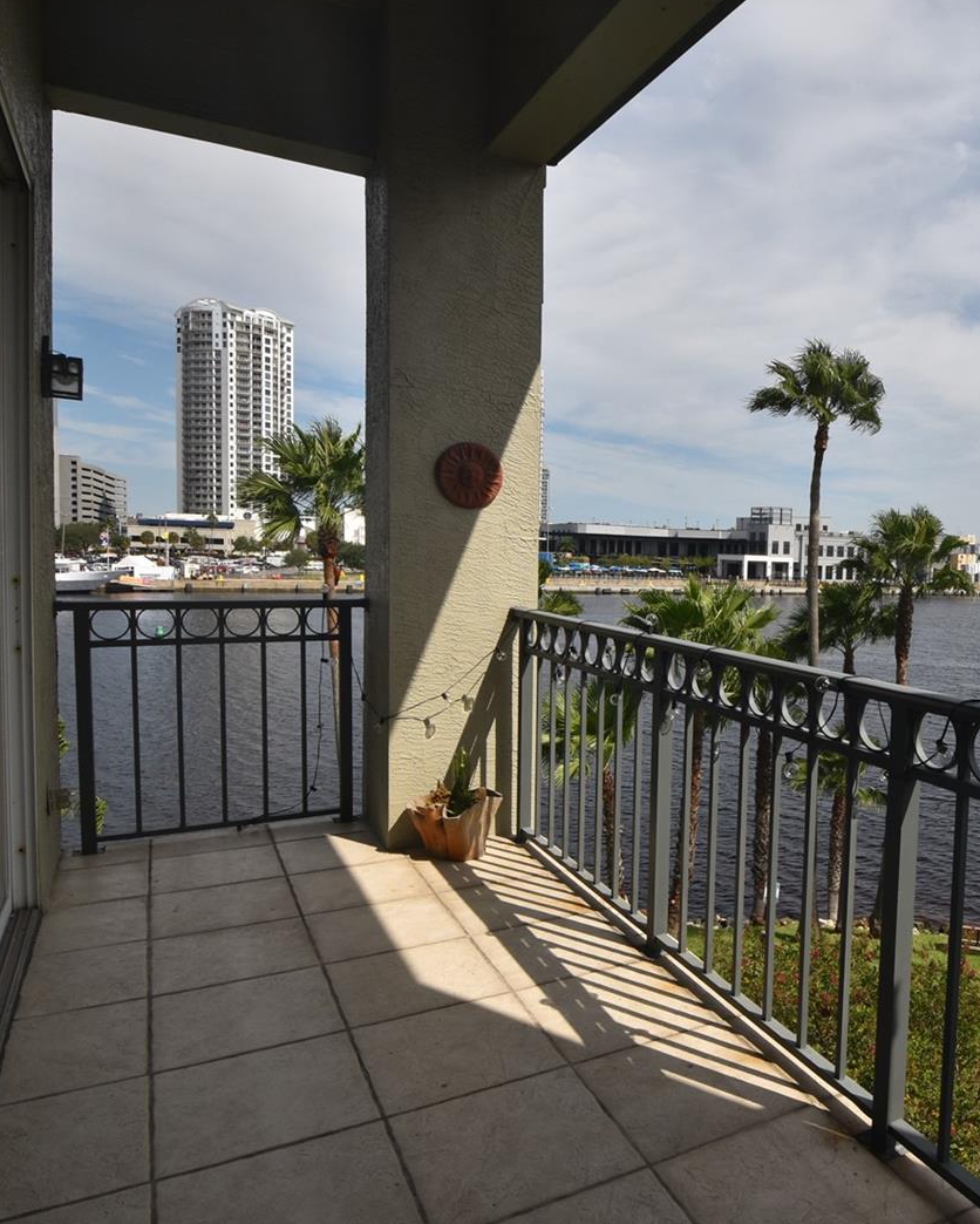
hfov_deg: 56.2
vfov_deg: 70.9
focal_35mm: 24
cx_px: 744
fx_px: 859
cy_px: 614
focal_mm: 11
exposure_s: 1/200
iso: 100
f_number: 11
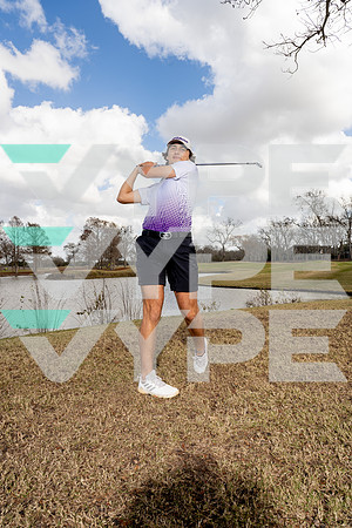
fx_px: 352
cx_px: 176
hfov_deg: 53.1
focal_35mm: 24
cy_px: 264
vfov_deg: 73.7
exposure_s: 1/250
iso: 100
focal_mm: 24
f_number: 8
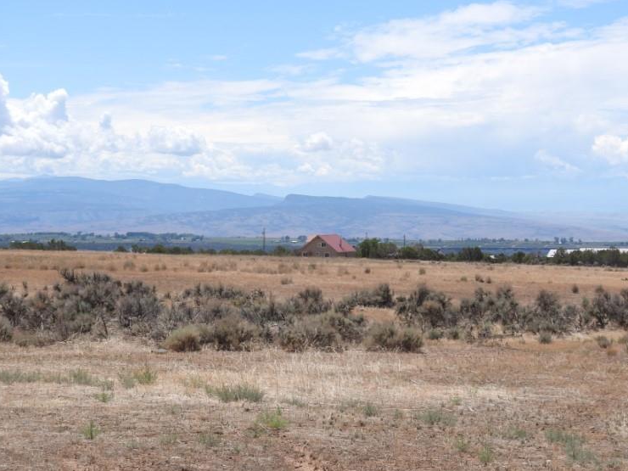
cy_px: 257
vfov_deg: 17.8
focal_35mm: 83
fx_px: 1506
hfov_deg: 23.5
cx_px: 362
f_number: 3.5
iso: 100
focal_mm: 10.7
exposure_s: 1/1250
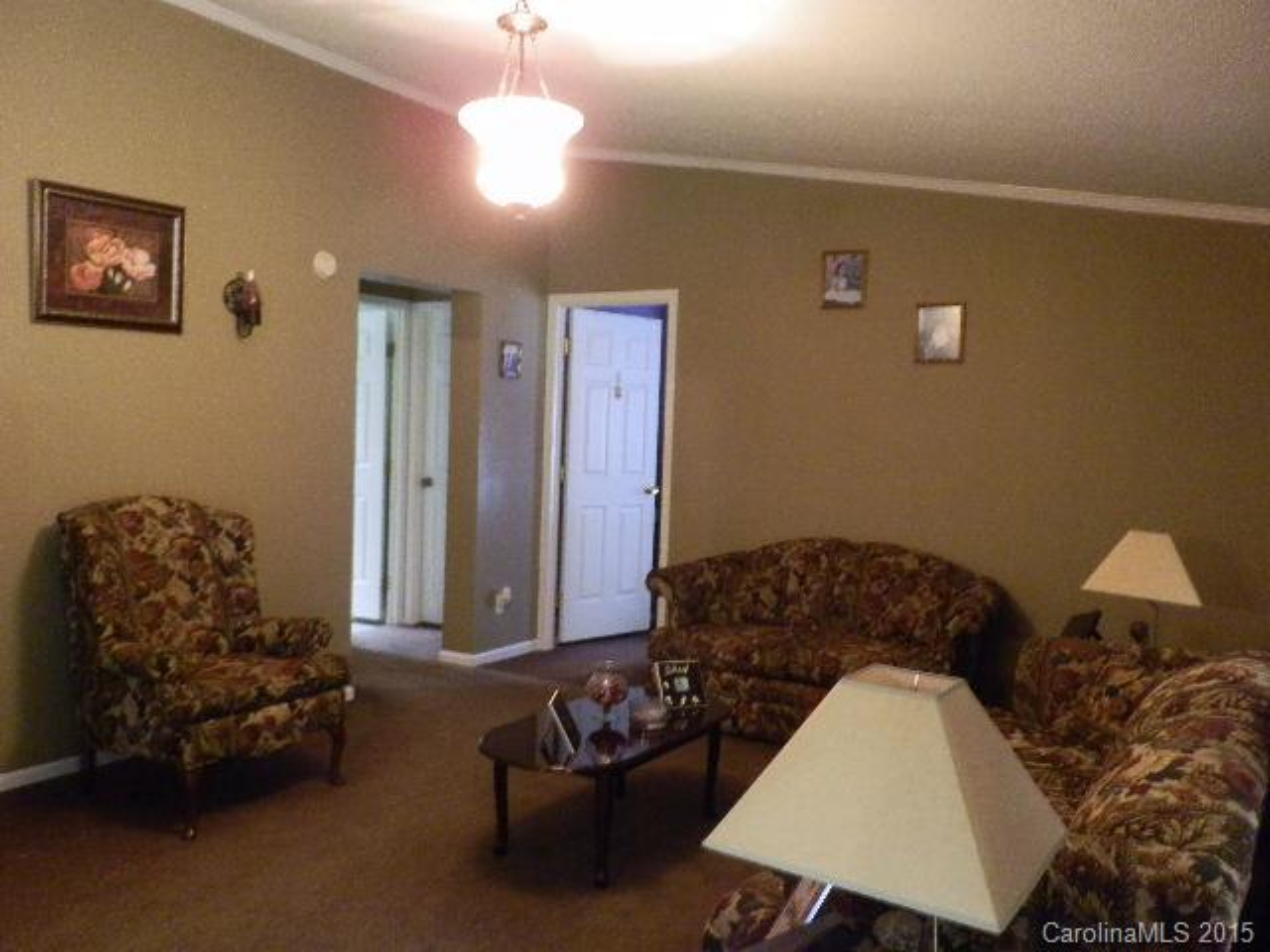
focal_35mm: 28
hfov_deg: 63.4
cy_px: 476
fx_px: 1027
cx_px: 635
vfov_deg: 49.7
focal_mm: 5
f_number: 3.3
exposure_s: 1/8
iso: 400
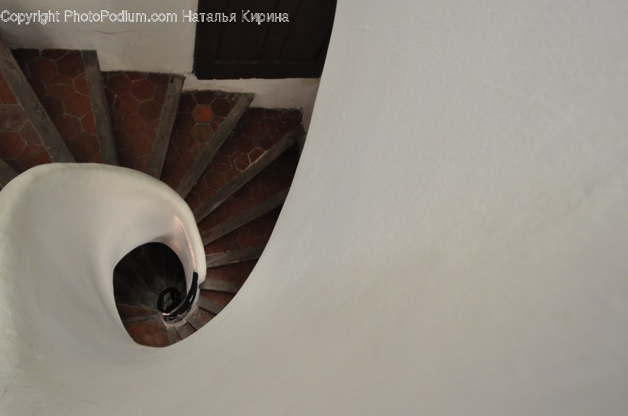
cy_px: 208
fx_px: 470
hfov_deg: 67.5
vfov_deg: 47.8
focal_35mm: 27
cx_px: 314
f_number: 3.5
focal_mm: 18
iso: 2200
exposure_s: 1/8
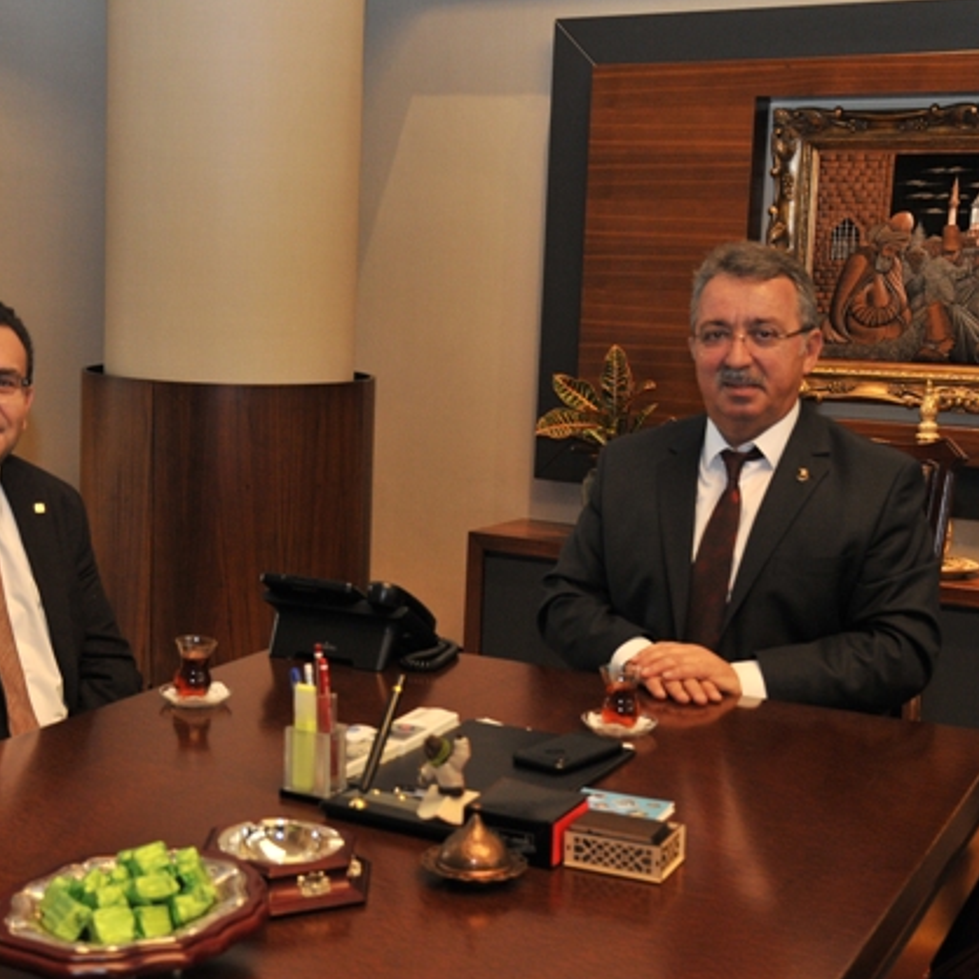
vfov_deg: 32.4
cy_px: 491
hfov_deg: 32.3
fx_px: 1685
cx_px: 382
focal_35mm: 53
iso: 640
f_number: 4.5
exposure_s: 1/80
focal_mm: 27
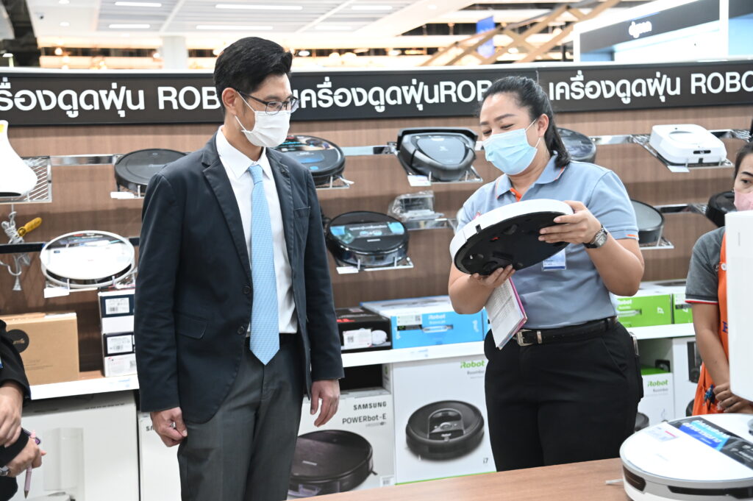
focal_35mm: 50
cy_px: 250
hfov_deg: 39.6
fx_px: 1045
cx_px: 376
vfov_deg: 26.9
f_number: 4
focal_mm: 50
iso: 4000
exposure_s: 1/200
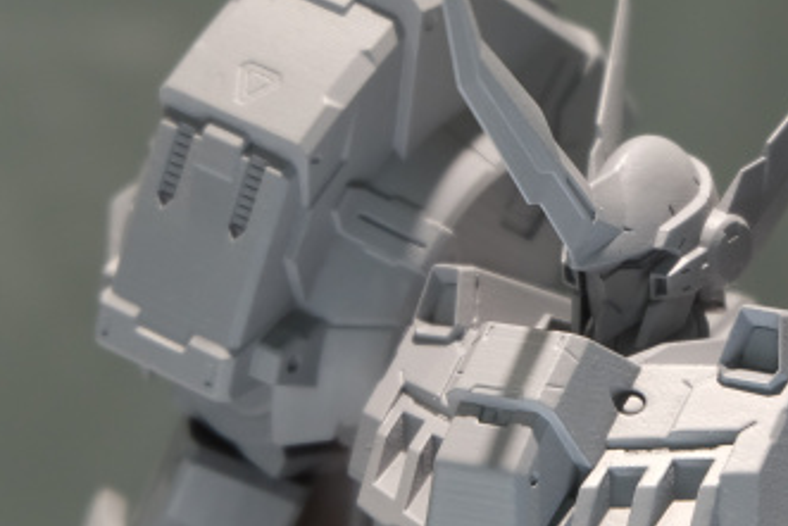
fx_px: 3963
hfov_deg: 11.3
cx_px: 628
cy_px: 494
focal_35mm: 181
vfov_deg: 7.6
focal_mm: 50
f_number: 5.6
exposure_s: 1/125
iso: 500
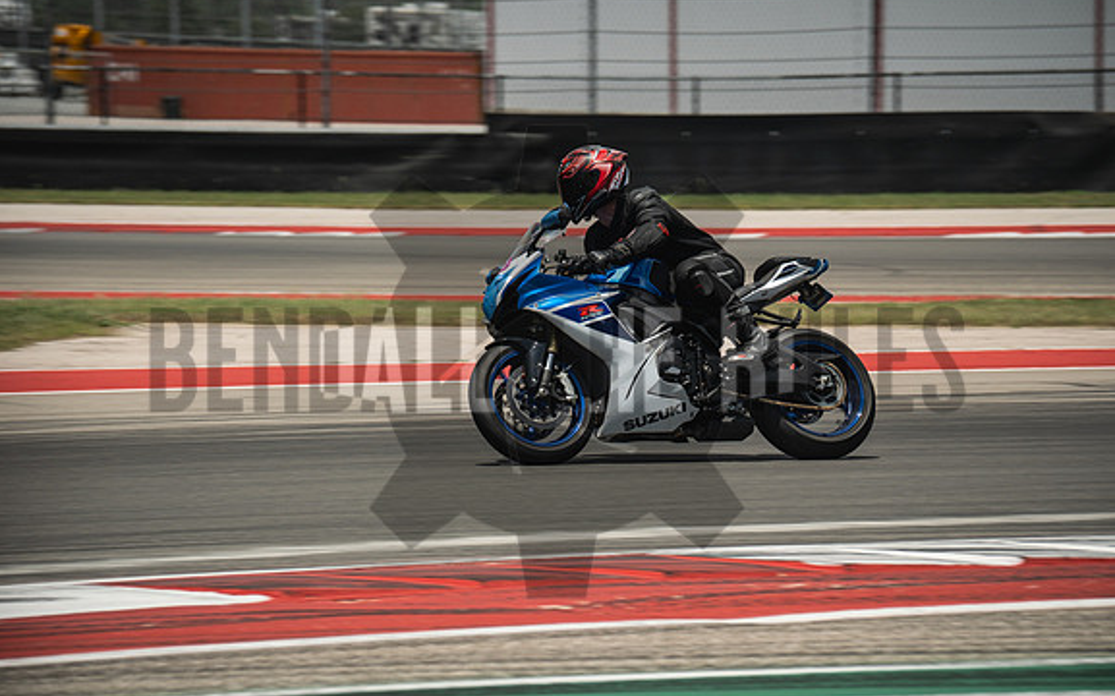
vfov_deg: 4.7
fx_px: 8565
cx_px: 557
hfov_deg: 7.4
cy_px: 362
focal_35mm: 282
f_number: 8
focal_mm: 183.1
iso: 160
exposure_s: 1/400
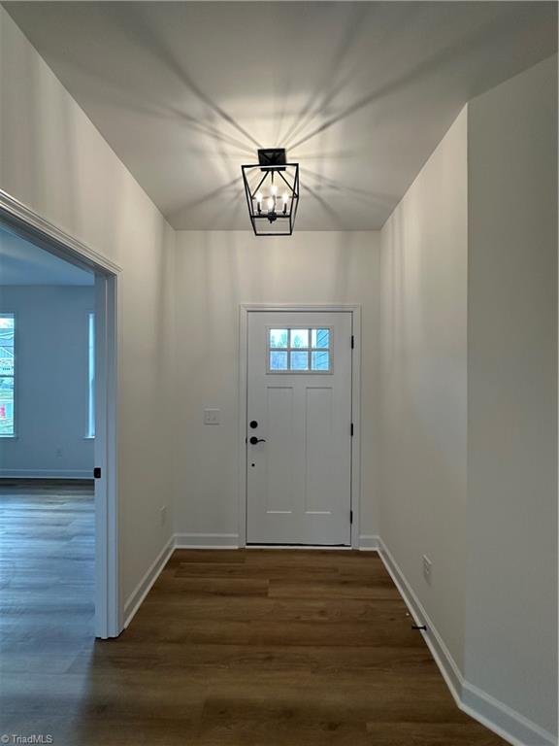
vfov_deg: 102.1
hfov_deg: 85.7
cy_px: 373
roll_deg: -0.5
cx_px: 280
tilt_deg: +1.0
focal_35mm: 14
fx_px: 301
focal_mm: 2.22
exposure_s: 1/120
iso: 100
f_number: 2.2
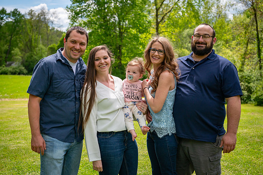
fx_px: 402
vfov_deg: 24.6
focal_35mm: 55
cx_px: 132
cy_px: 88
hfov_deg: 36.3
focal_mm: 55
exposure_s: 1/5000
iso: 400
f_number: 5
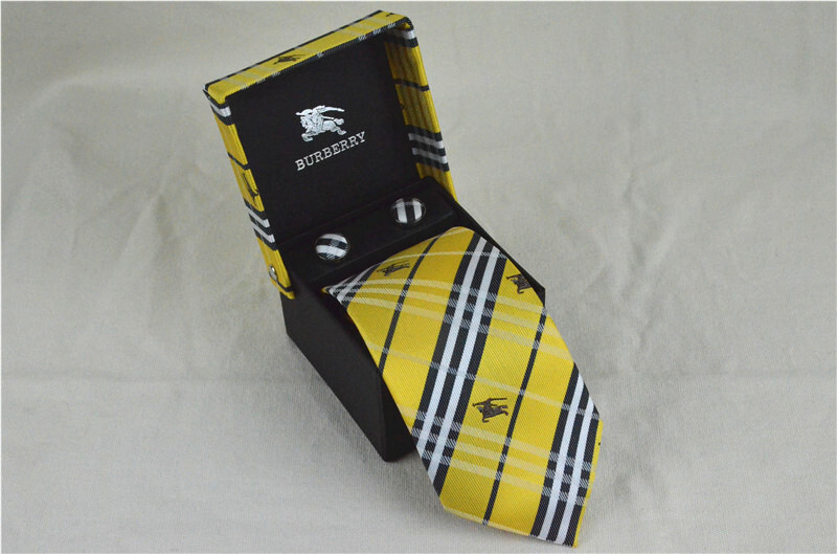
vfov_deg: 22.5
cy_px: 277
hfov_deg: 33.5
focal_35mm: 60
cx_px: 418
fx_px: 1391
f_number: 14
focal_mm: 40
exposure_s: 1/800
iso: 6400
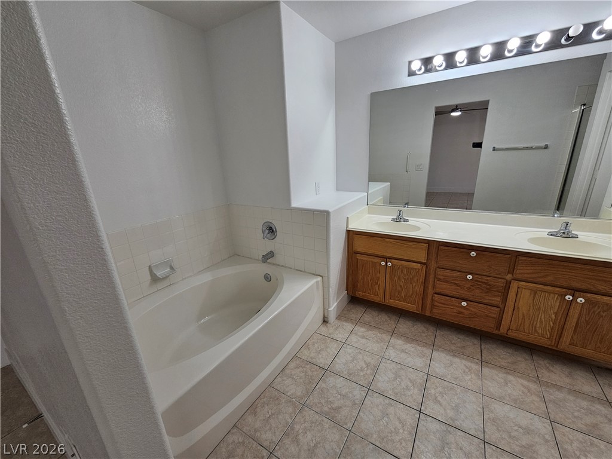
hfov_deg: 106.2
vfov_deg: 89.9
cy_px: 230
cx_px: 306
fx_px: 230
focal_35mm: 13
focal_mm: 2.2
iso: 80
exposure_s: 1/120
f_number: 2.2
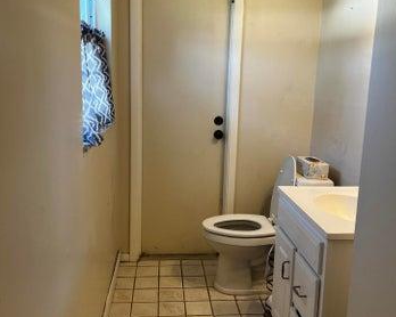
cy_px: 157
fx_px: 410
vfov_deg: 42.2
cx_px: 203
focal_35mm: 35
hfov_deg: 51.6
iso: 80
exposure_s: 1/120
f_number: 1.5
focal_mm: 5.7
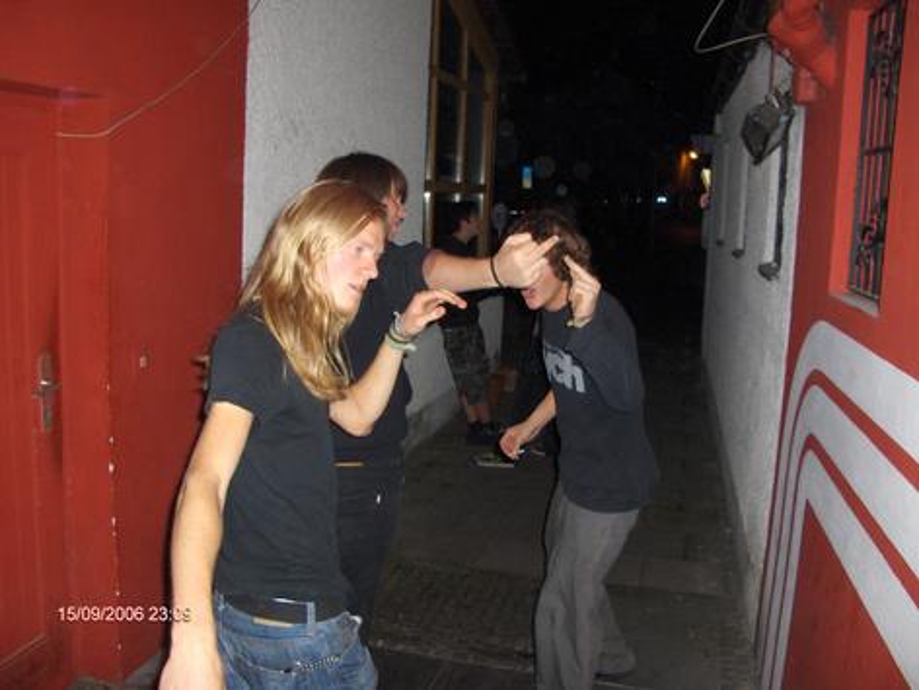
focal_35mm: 35
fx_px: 929
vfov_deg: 40.7
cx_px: 460
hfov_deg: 52.6
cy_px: 345
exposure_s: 1/60
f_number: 2.6
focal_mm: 5.8
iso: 100
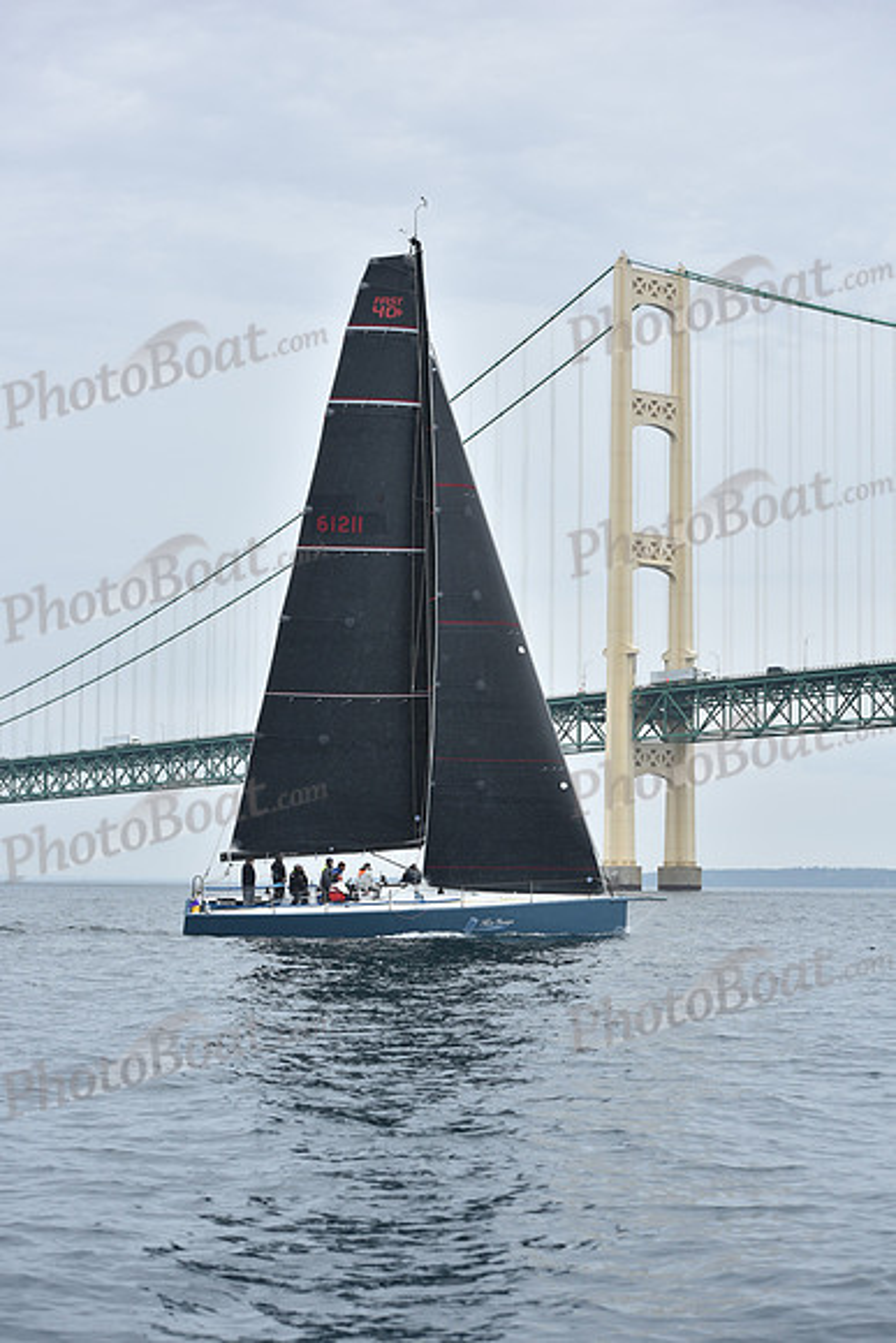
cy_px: 672
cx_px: 448
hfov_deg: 19.5
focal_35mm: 70
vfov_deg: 28.8
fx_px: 2612
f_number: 5.6
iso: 250
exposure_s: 1/800
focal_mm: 70
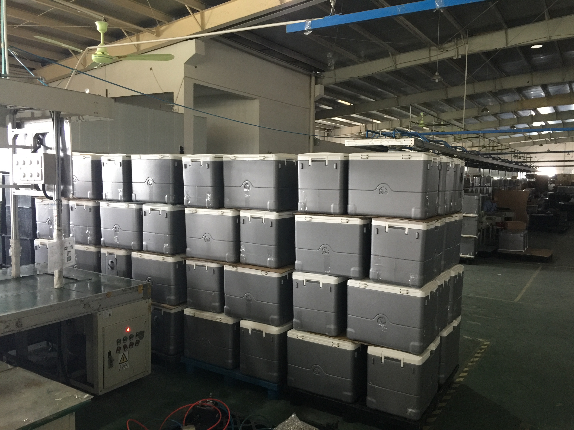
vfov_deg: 48.2
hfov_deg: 61.7
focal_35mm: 29
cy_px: 215
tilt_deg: -6.2
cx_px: 287
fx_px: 481
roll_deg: -1.3
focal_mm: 4.15
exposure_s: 1/10
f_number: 2.2
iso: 125
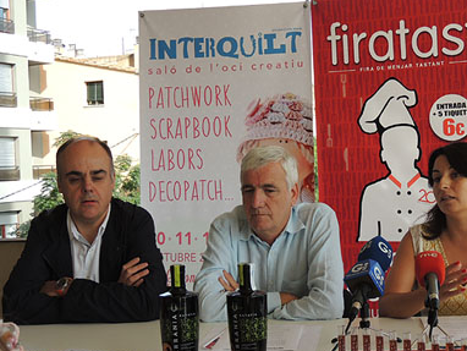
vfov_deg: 24.8
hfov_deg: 32.6
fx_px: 796
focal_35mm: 59
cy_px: 177
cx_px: 284
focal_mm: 8.3
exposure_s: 1/250
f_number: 3.5
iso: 100
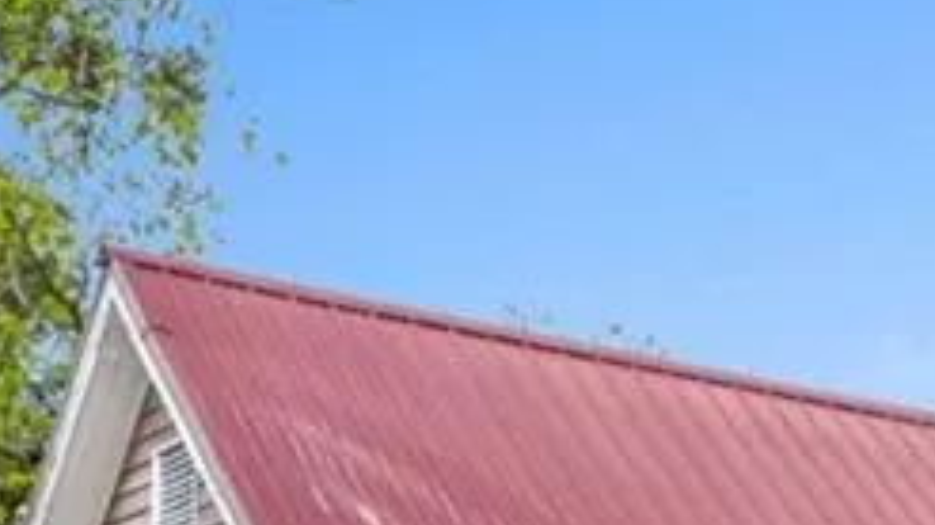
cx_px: 1148
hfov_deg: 20.6
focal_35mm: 96
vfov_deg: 11.0
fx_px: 2379
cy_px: 1176
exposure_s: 1/1000
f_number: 2.8
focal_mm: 8.38
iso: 100
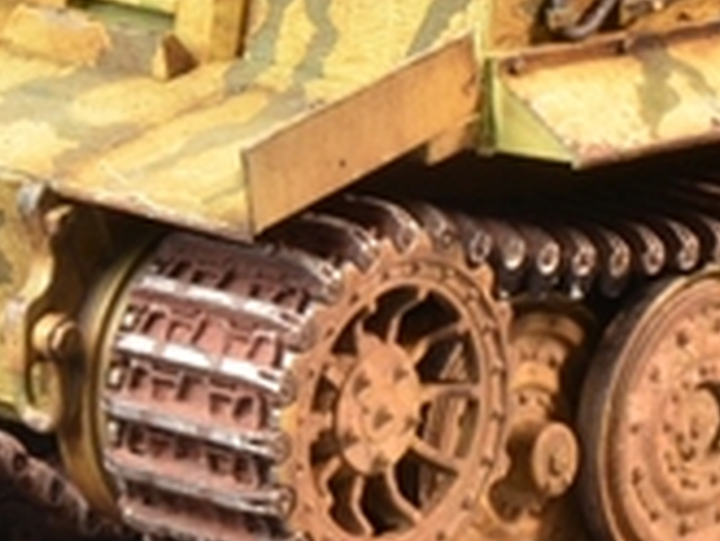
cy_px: 87
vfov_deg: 3.4
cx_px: 297
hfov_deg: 4.6
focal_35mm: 433
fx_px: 9013
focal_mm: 62
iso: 200
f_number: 18
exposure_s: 1.3
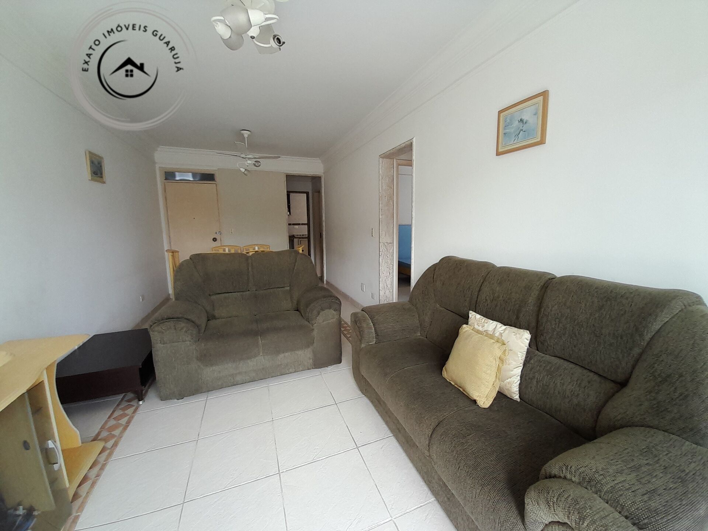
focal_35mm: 13
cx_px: 354
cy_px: 266
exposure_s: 1/60
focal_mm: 1.13
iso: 40
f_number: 2.2
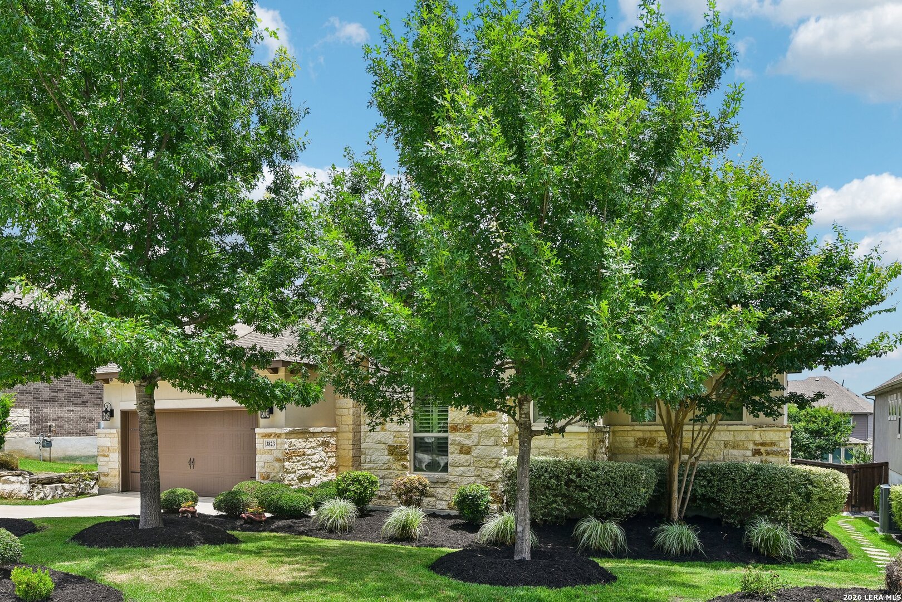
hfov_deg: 73.7
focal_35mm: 24
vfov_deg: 53.1
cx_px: 451
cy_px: 301
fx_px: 601
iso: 400
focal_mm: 24
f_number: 8
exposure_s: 1/400
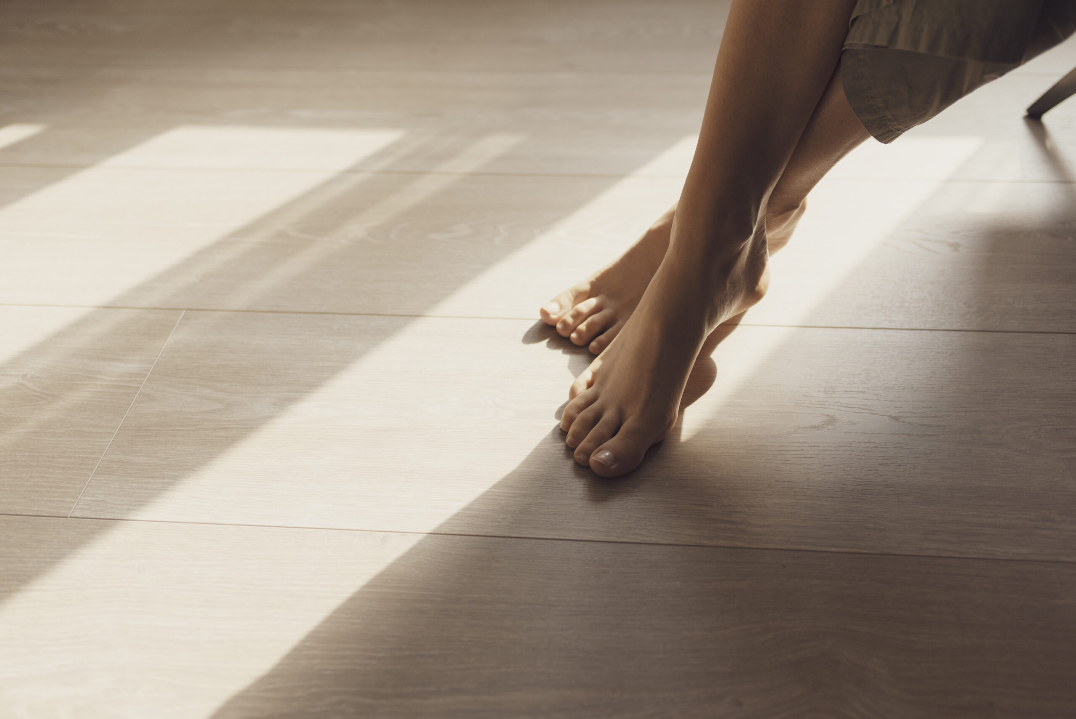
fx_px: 1046
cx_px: 538
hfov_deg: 54.4
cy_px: 360
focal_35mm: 35
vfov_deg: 37.9
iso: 500
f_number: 2.5
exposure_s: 1/500
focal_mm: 35
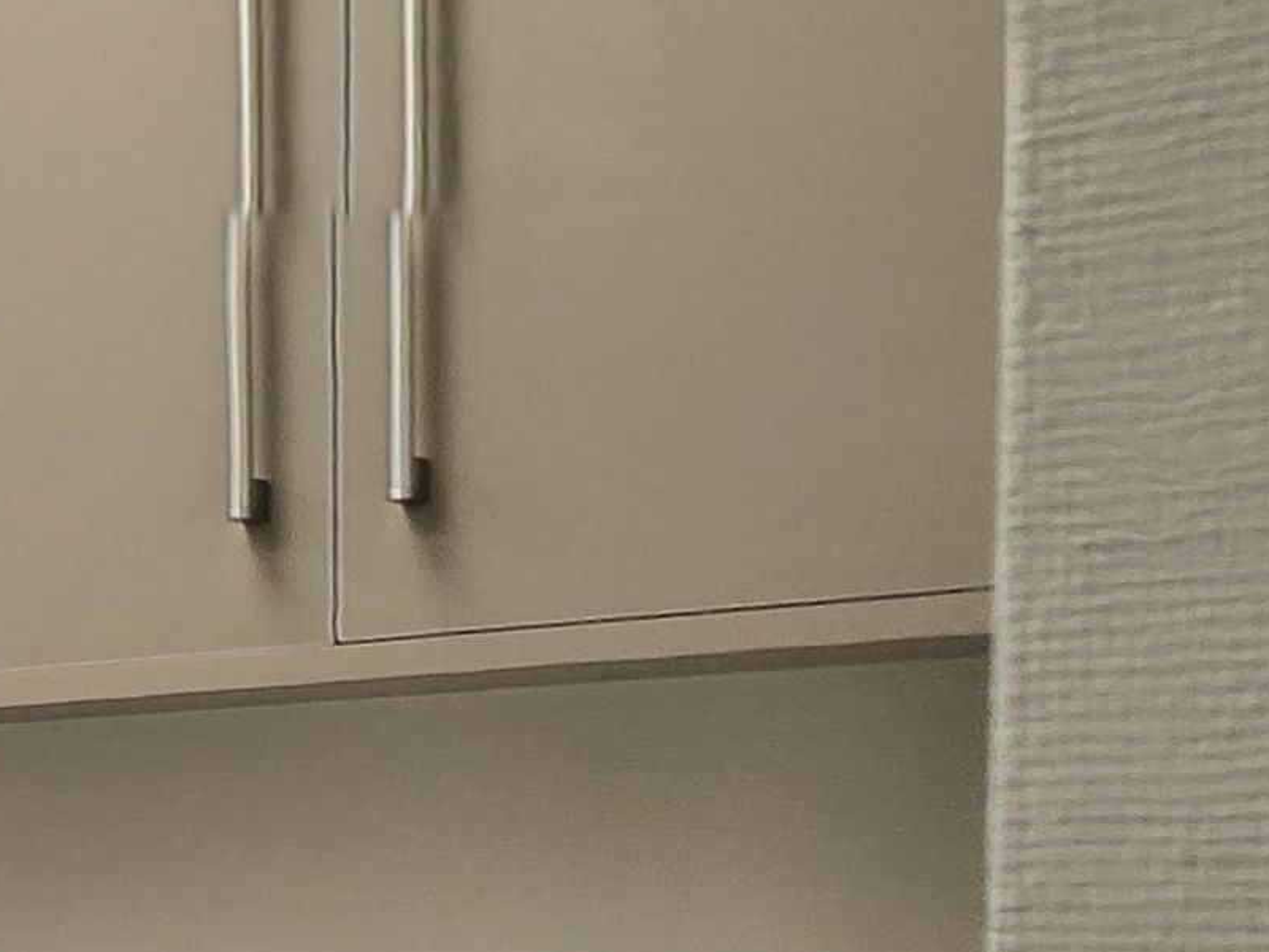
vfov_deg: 21.4
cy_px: 1046
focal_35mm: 65
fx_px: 2383
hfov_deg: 21.1
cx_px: -960
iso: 50
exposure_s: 1/50
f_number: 2.2
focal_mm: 1.7
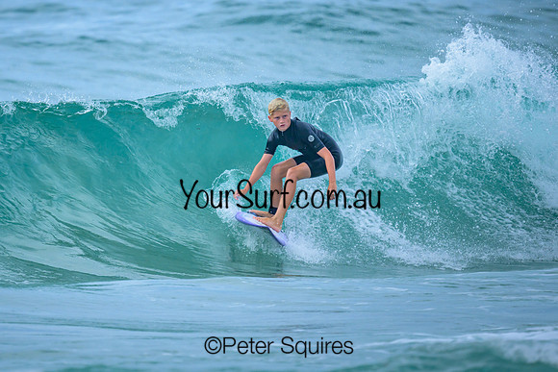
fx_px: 16635
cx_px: 184
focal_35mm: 1073
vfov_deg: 1.3
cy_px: 128
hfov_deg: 1.9
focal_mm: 800
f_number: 6.3
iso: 500
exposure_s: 1/3200
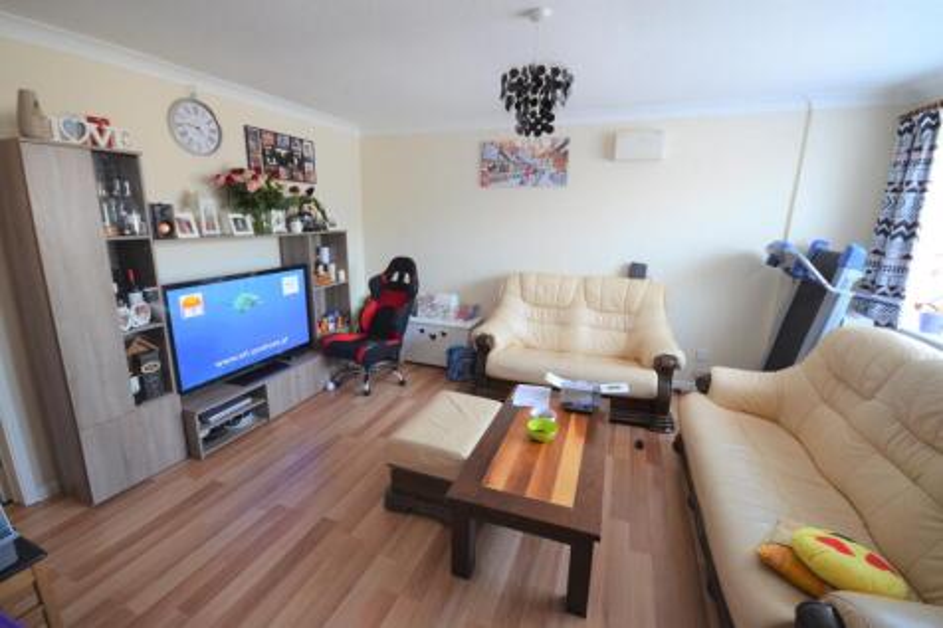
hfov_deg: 100.4
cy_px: 314
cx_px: 472
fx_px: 393
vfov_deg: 77.3
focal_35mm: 15
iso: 800
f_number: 4
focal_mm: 10
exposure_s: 1/50
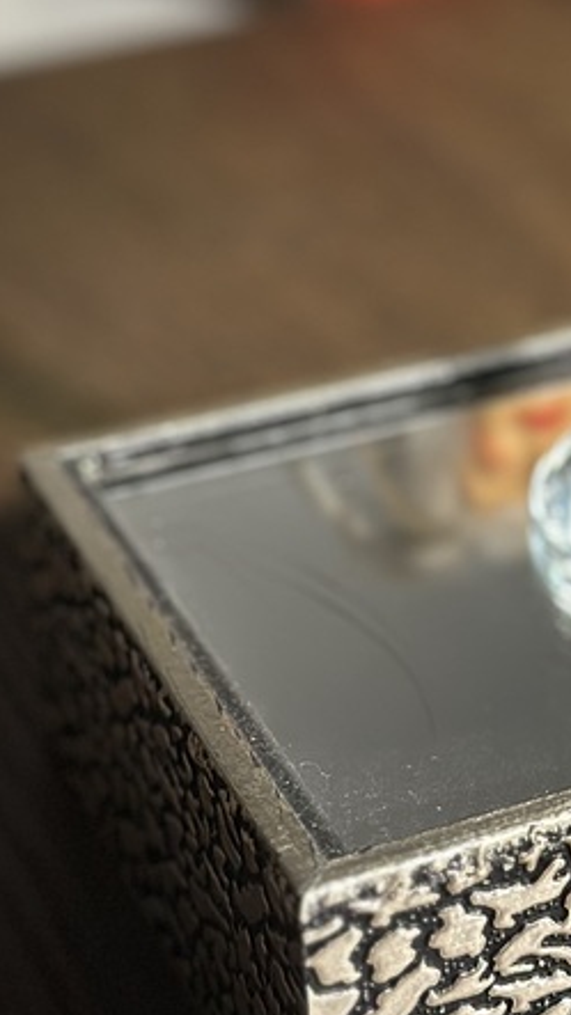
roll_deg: +1.2
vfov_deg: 18.0
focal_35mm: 118
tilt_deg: -23.9
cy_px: 188
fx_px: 3178
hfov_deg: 10.1
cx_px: 633
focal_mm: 6.86
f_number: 1.78
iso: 250
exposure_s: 1/50
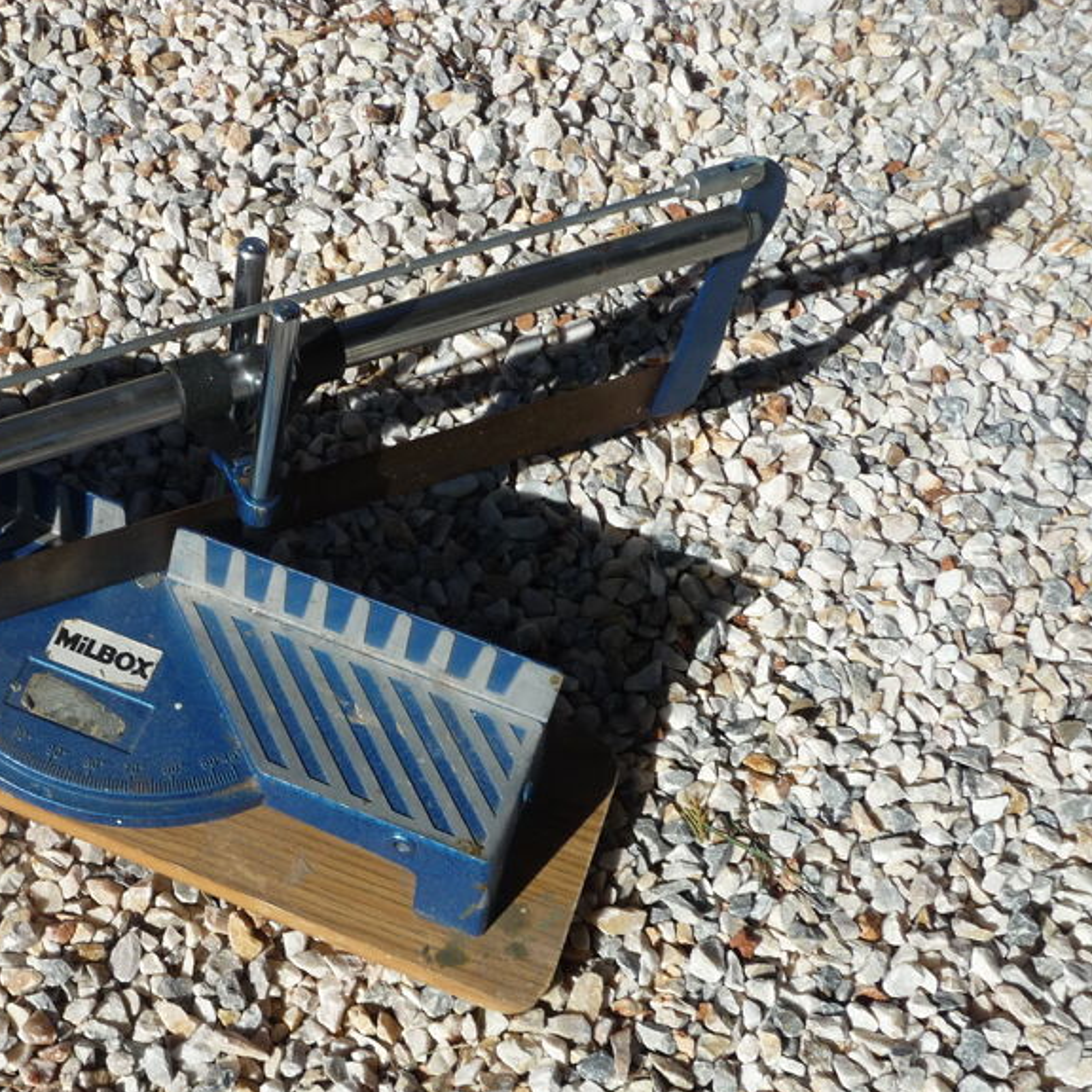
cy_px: 675
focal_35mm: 43
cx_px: 191
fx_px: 1535
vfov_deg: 38.9
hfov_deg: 37.5
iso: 100
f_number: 8
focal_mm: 4.7
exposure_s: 1/320
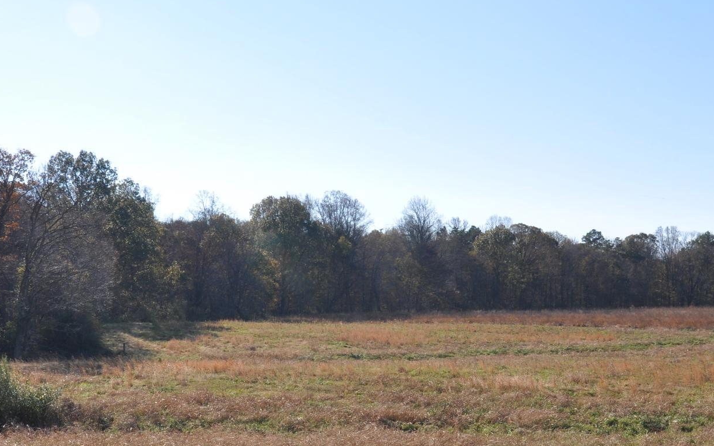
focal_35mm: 61
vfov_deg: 21.2
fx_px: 1187
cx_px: 337
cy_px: 315
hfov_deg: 33.5
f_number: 13
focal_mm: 24
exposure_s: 1/200
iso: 200
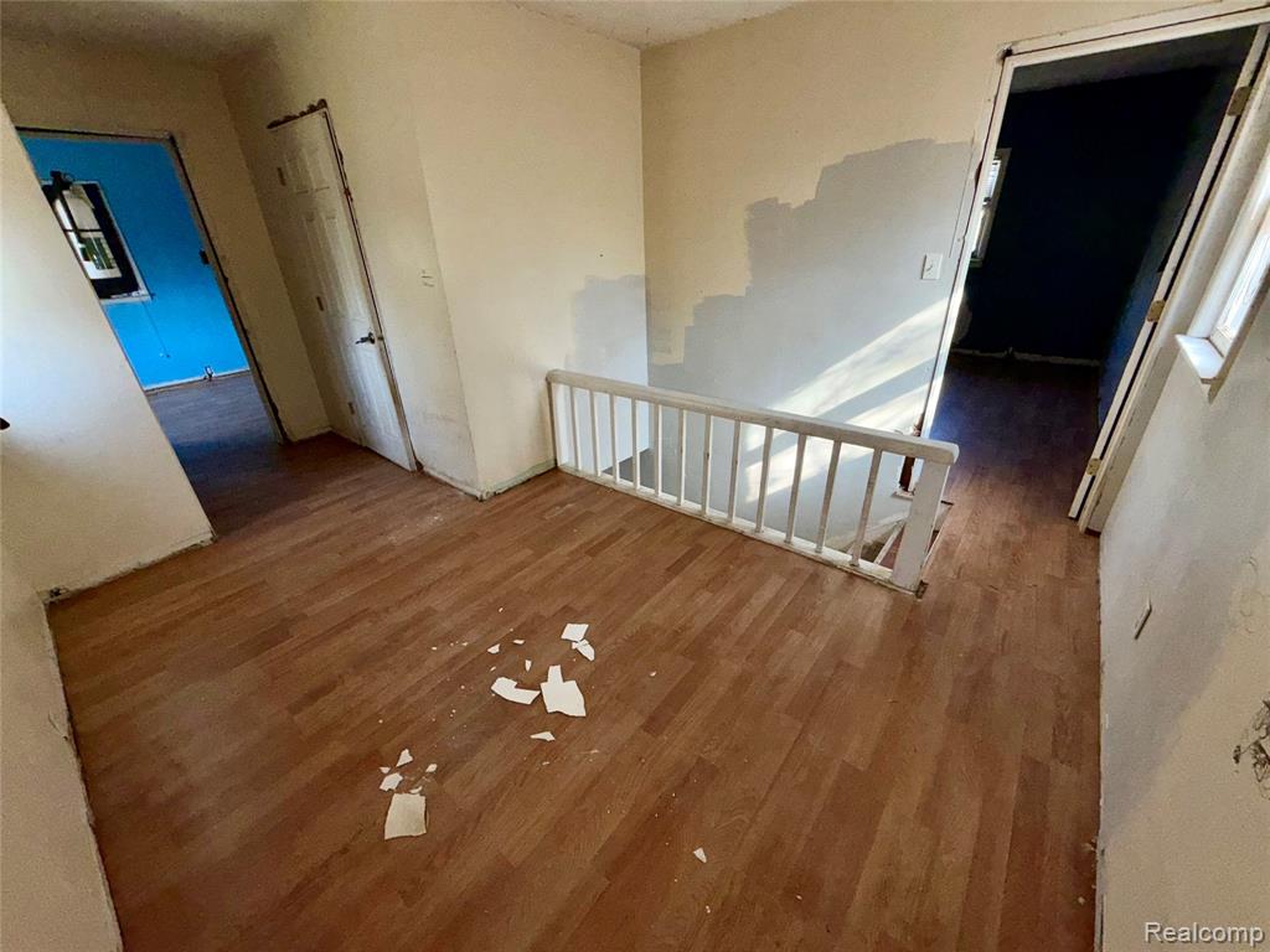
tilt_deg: -25.6
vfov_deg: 85.7
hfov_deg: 102.1
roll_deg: +3.2
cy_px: 476
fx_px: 514
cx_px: 635
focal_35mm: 14
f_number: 2.2
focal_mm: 2.22
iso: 64
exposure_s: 1/108
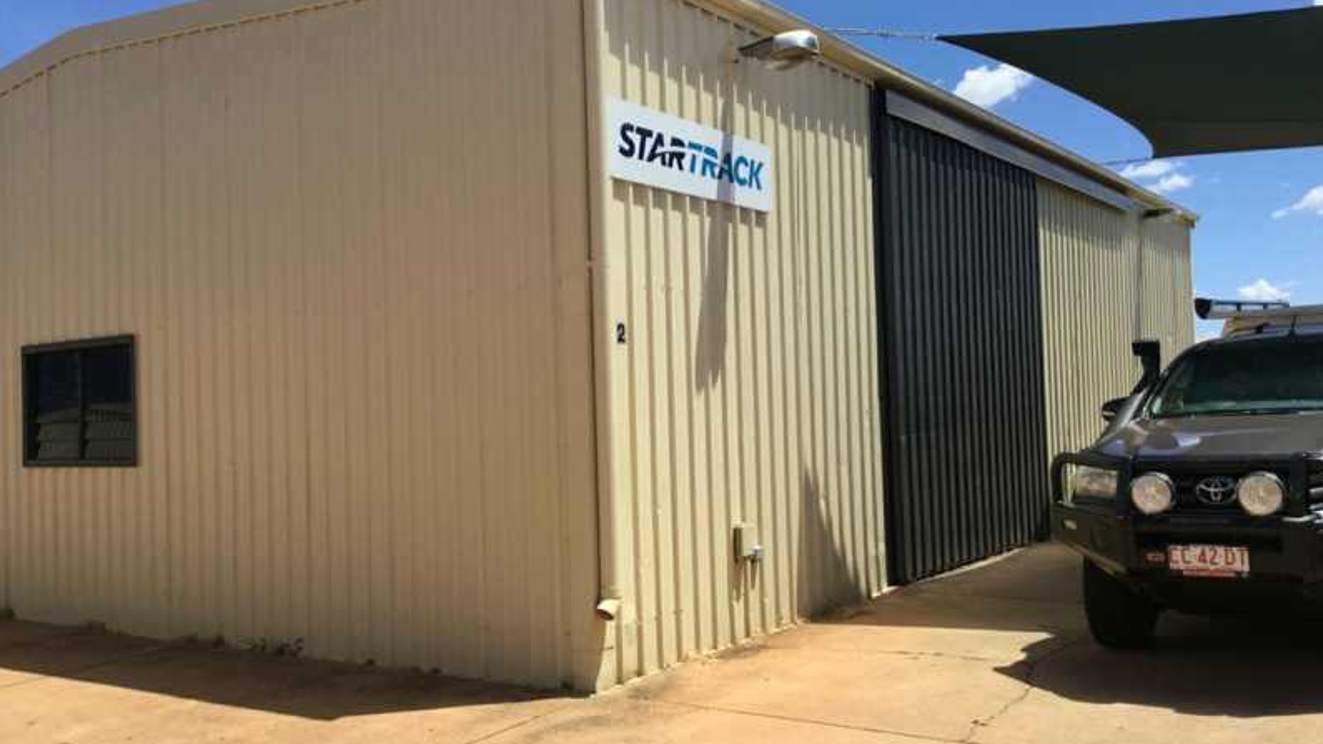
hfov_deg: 58.0
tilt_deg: -0.3
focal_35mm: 34
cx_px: 664
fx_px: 1193
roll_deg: +1.8
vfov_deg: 34.6
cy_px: 363
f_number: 2.4
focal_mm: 3.3
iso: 25
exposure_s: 1/1335
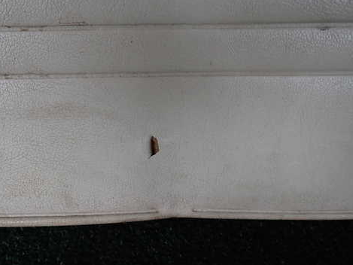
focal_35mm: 32
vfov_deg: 44.2
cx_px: 147
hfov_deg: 56.5
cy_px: 132
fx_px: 326
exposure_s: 1/60
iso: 160
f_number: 2
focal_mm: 4.5
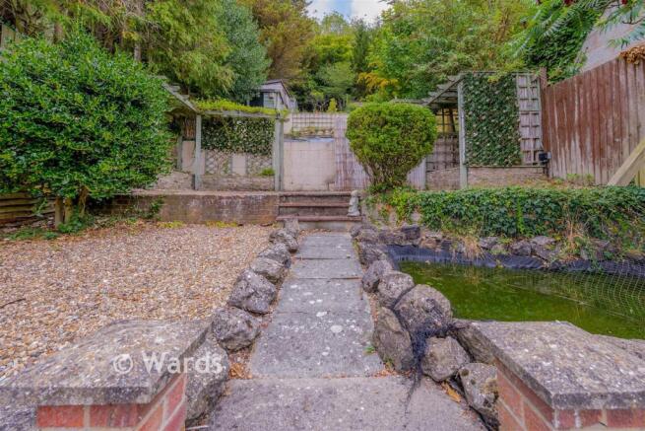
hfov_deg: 104.2
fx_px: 251
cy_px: 216
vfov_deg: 81.2
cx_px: 322
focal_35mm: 14
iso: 250
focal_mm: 14
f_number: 8
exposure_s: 1/50
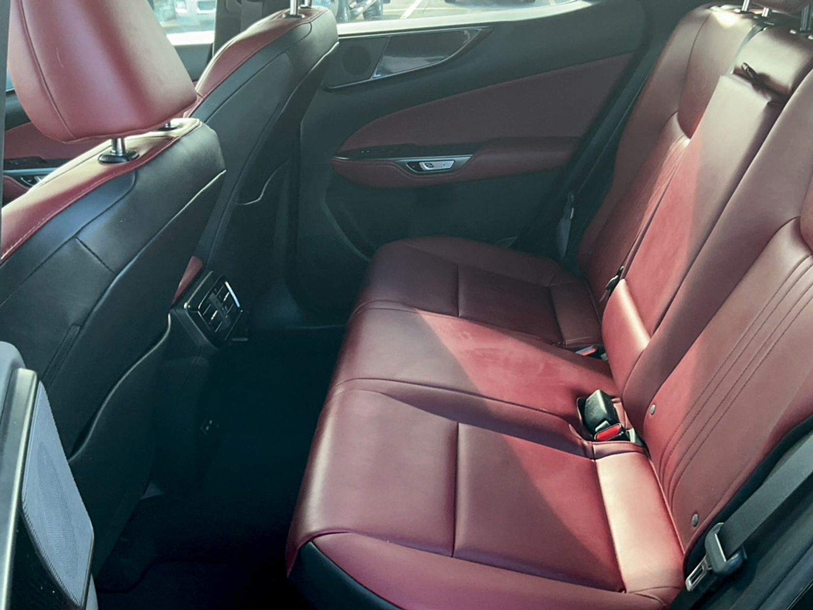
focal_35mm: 30
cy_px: 305
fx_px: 705
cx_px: 406
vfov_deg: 46.8
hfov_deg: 60.0
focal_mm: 3
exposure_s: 1/60
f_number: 1.8
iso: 50
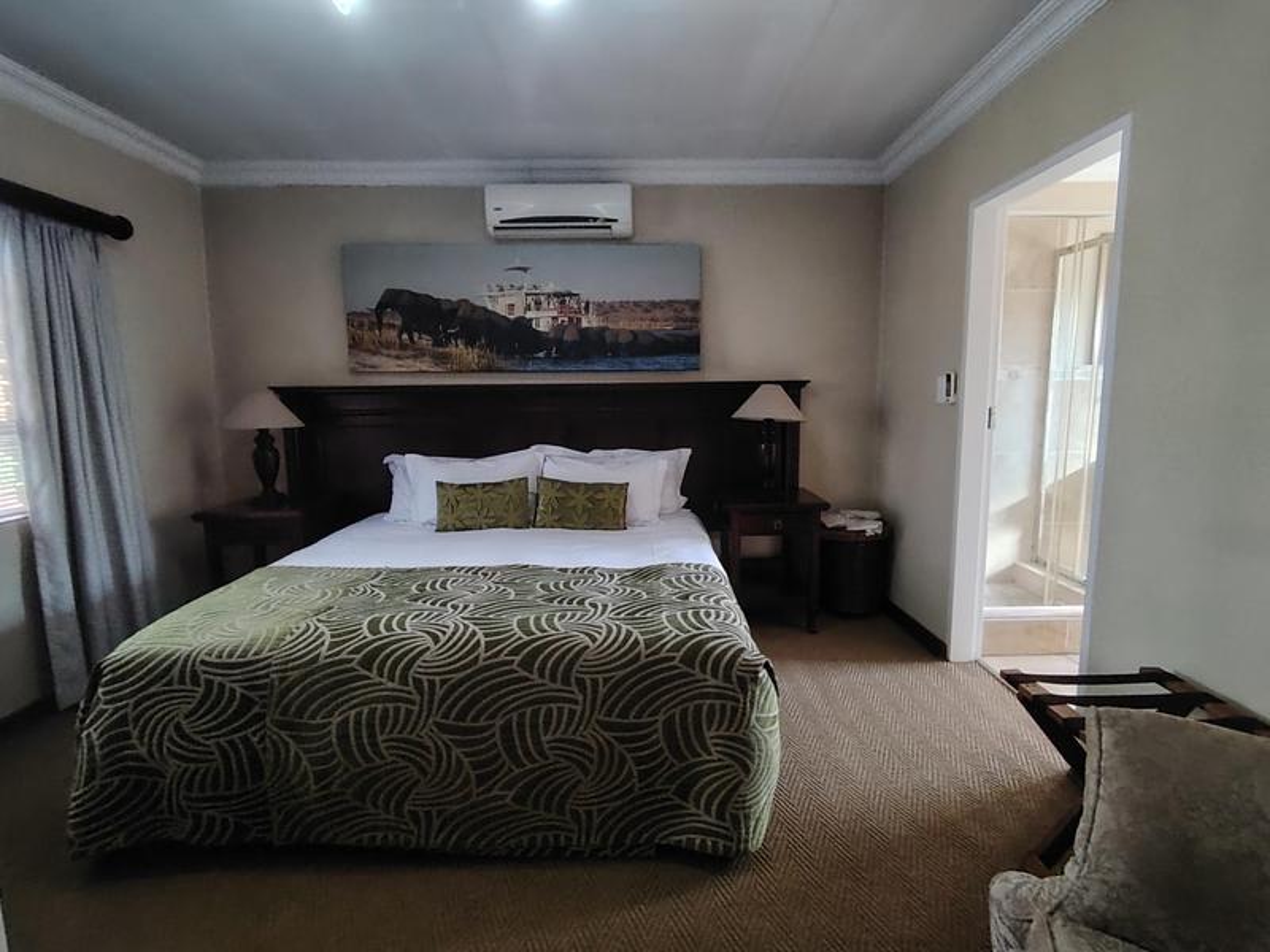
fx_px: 624
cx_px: 635
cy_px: 476
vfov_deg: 74.7
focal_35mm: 17
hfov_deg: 91.0
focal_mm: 1.42
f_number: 2.2
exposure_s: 1/50
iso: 338
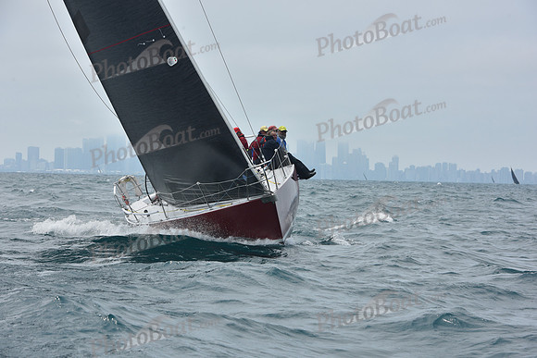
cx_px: 268
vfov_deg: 11.0
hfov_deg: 16.4
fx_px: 1865
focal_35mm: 125
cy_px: 179
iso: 250
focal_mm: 125
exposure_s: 1/800
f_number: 11
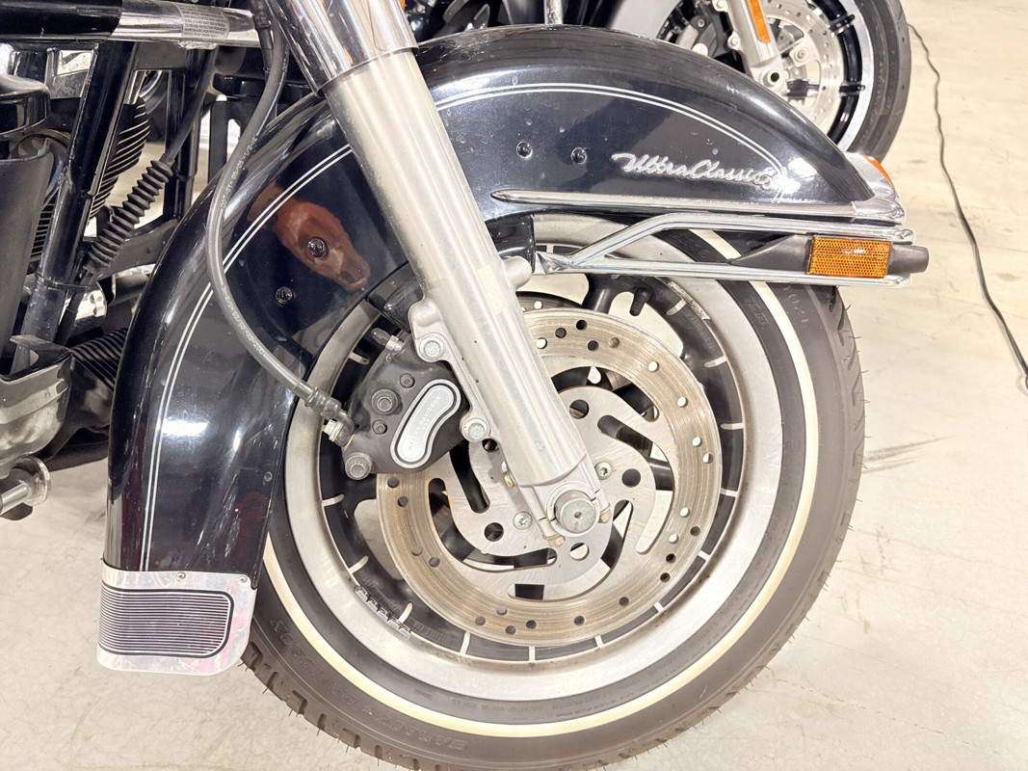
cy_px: 386
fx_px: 772
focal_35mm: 26
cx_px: 514
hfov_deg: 67.3
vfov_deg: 53.1
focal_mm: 5.96
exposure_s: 1/60
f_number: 1.6
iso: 320
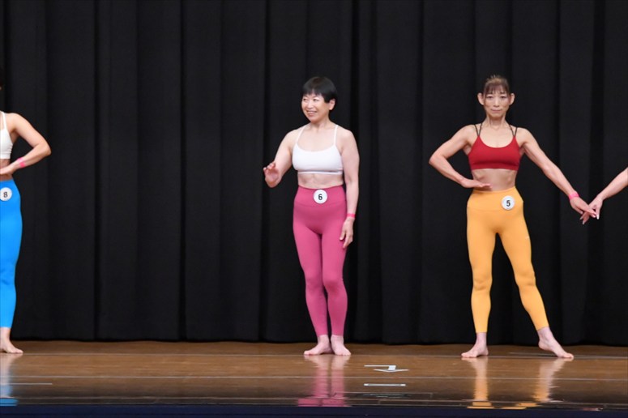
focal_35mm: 217
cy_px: 209
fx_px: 3784
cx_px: 314
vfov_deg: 6.3
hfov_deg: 9.5
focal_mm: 145
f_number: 5.6
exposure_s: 1/400
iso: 8000
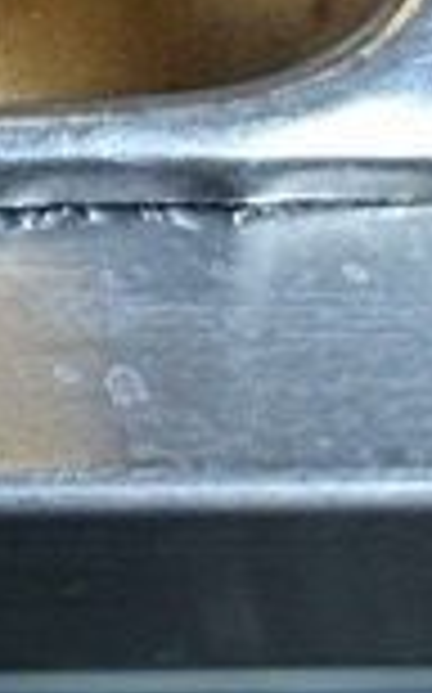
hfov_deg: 4.9
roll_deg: +2.0
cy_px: -693
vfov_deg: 9.8
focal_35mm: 198
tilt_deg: -41.9
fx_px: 3737
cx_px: -1962
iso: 80
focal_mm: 6.86
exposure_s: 1/552
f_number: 1.78
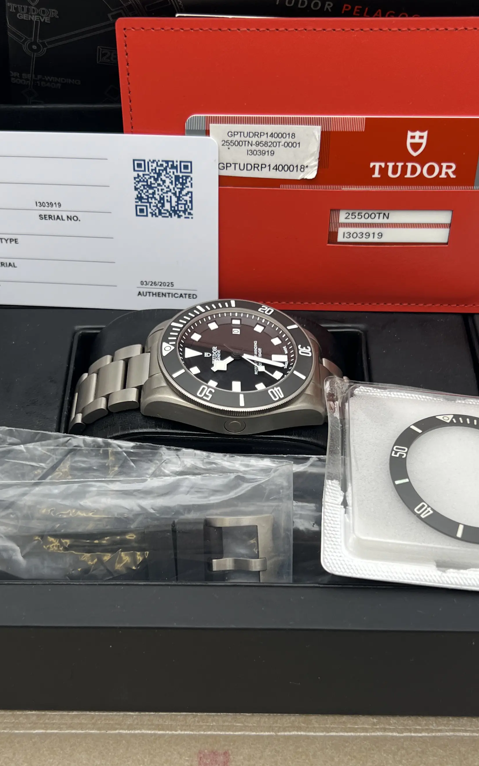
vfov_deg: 47.1
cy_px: 428
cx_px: 213
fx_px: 877
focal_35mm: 42
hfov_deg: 30.5
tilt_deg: -47.3
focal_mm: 5.7
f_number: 1.5
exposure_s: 1/248
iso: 40
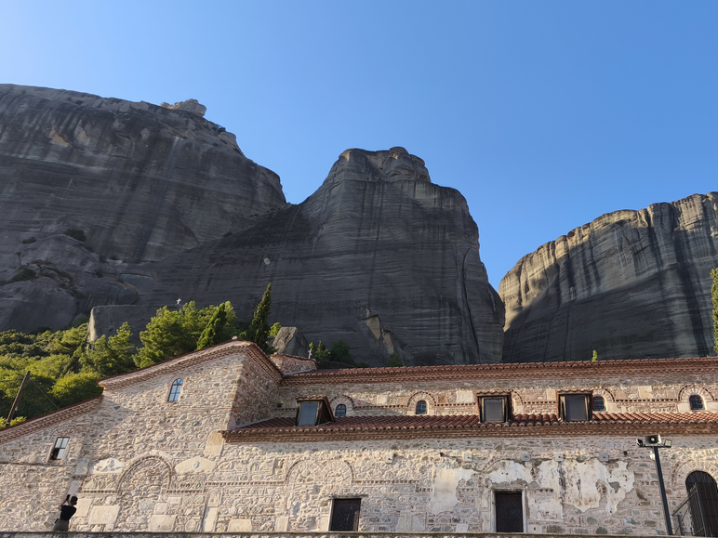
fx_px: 581
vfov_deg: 49.7
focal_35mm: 28
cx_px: 436
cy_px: 296
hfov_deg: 62.8
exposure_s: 1/1339
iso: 80
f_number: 1.7
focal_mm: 5.35
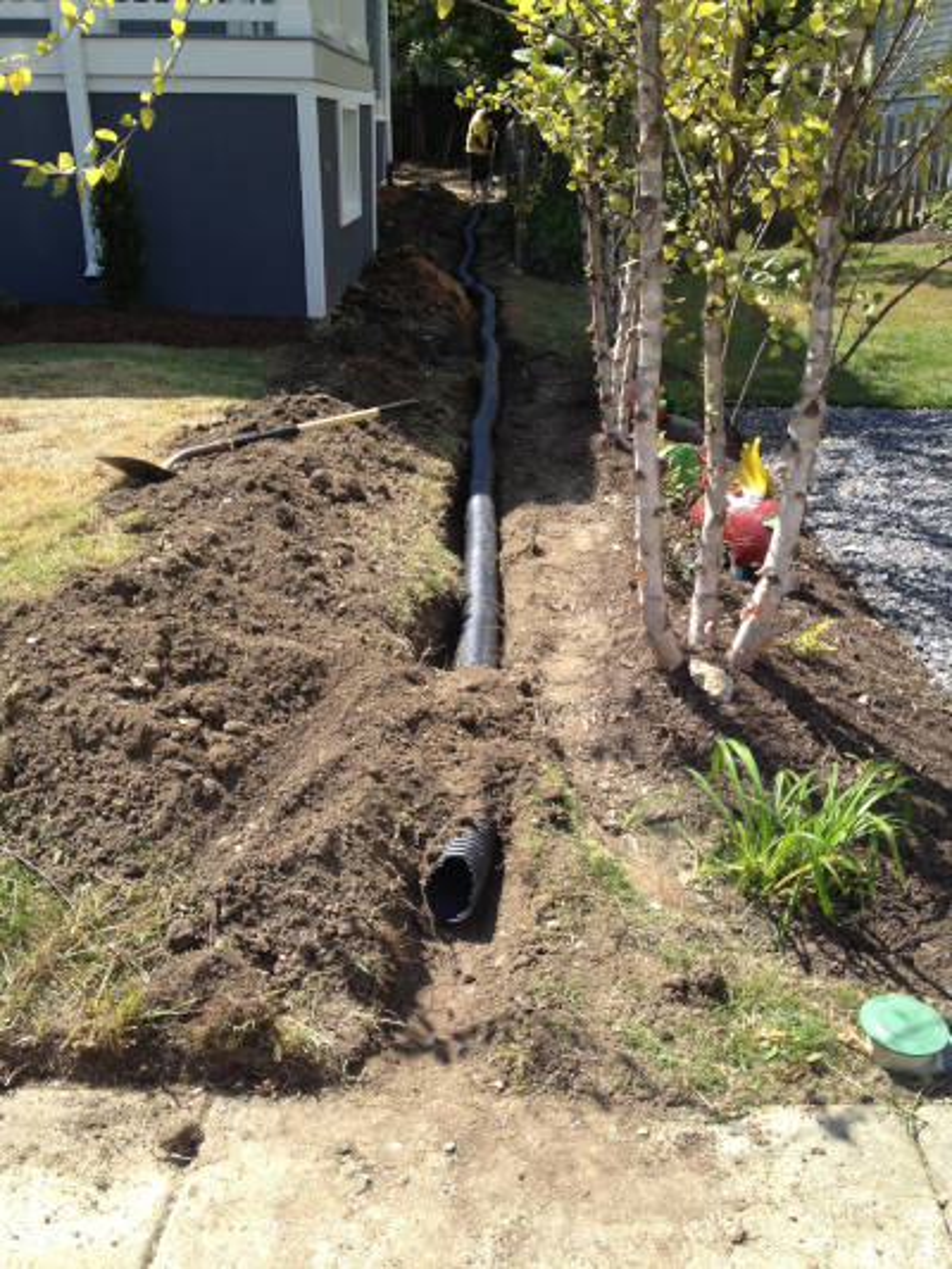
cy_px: 634
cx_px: 476
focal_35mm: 35
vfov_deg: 52.6
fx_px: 1283
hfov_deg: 40.7
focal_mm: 4.28
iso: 50
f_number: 2.4
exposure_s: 1/649
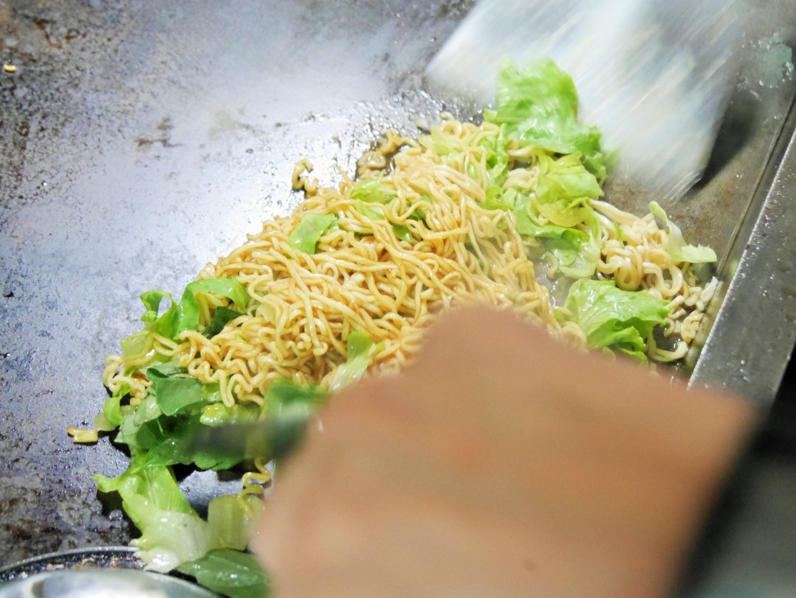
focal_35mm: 60
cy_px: 299
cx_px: 398
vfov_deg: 24.4
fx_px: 1380
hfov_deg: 32.2
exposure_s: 1/60
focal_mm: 30
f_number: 4.4
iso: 6400
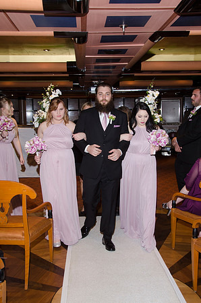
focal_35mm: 39
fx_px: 328
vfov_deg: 49.6
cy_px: 152
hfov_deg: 34.1
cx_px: 100
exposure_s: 1/100
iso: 400
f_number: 5.6
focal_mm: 26
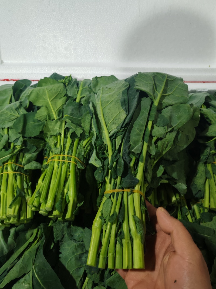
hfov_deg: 51.3
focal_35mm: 27
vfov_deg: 65.3
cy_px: 144
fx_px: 225
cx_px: 108
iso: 640
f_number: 1.95
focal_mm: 5.52
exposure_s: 1/50
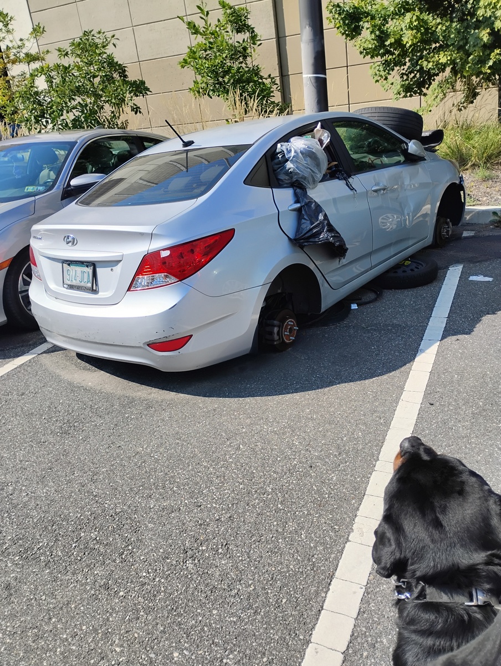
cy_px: 333
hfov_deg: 49.9
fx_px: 539
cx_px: 250
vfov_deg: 63.4
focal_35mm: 28
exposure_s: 1/763
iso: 100
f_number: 1.8
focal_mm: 4.26
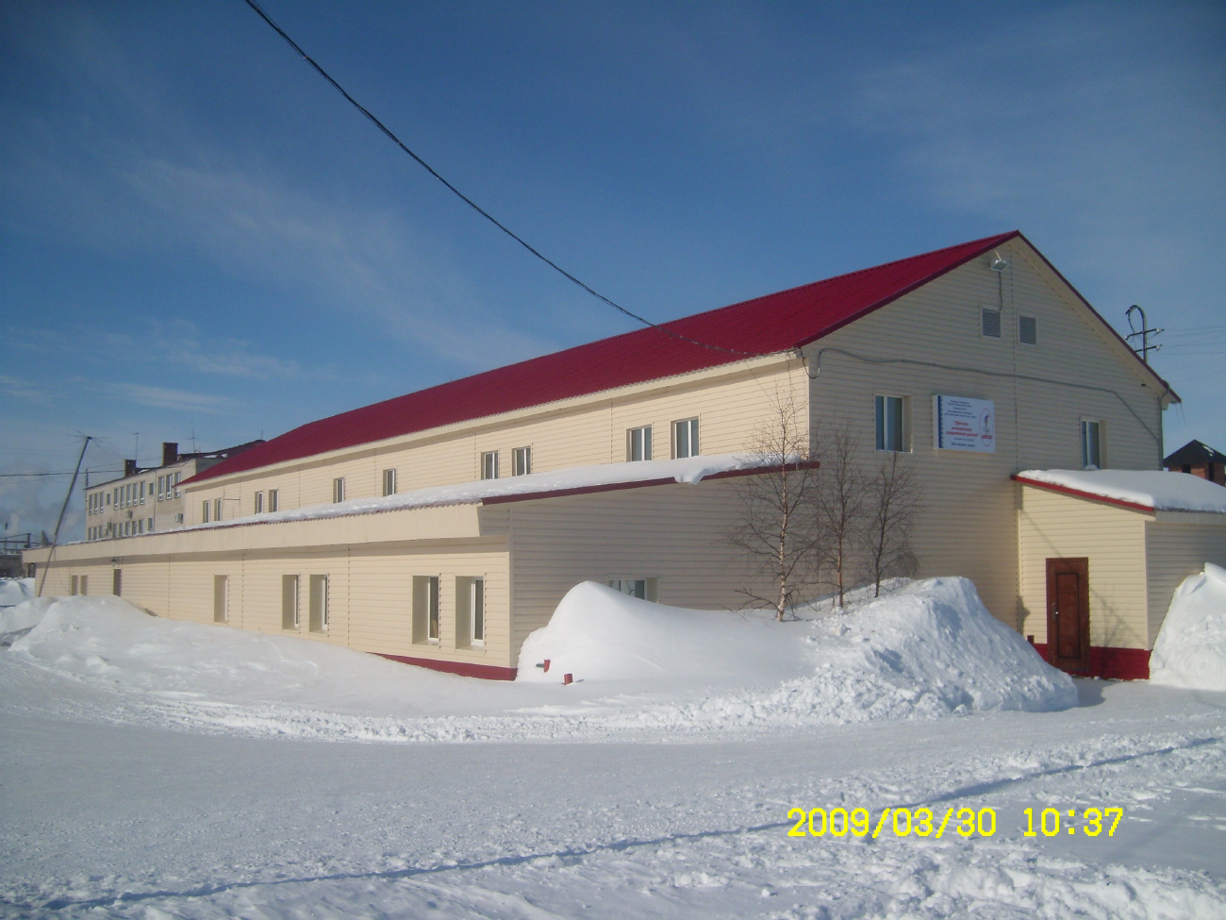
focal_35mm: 35
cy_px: 460
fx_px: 1240
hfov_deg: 52.6
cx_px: 613
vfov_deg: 40.7
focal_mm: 5.8
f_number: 7.1
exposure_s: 1/1000
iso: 50
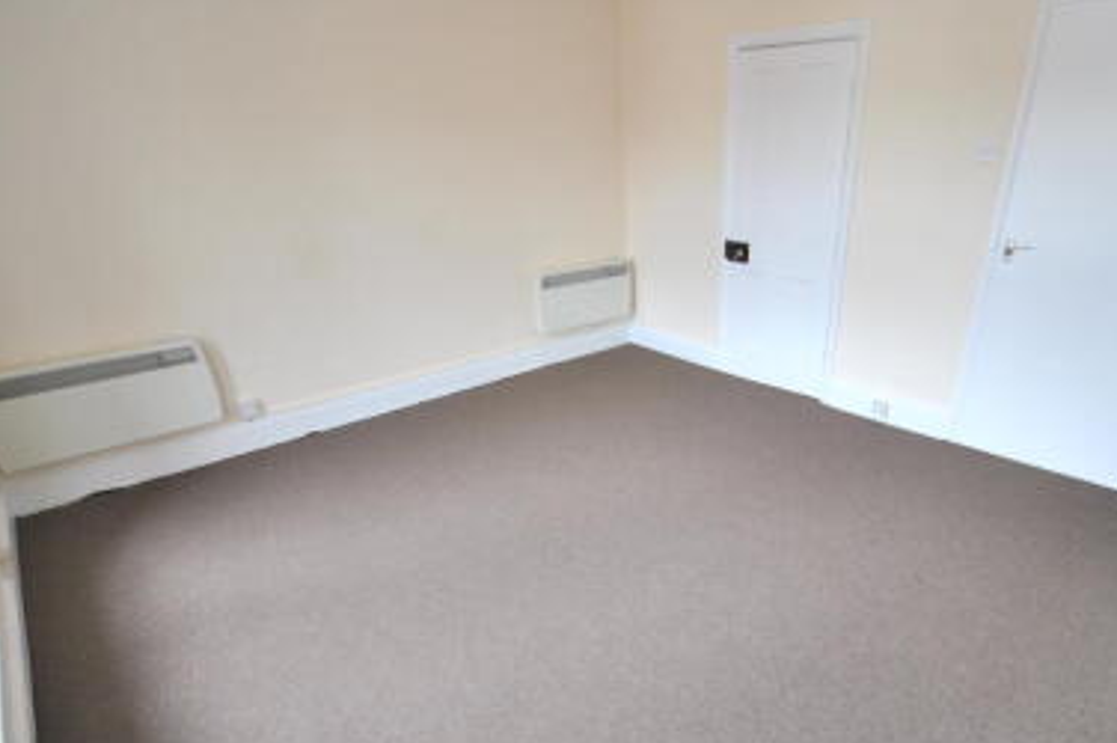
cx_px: 651
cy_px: 441
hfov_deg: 86.2
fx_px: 589
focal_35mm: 19
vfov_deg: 63.9
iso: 220
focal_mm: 10
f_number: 4
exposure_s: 1/30
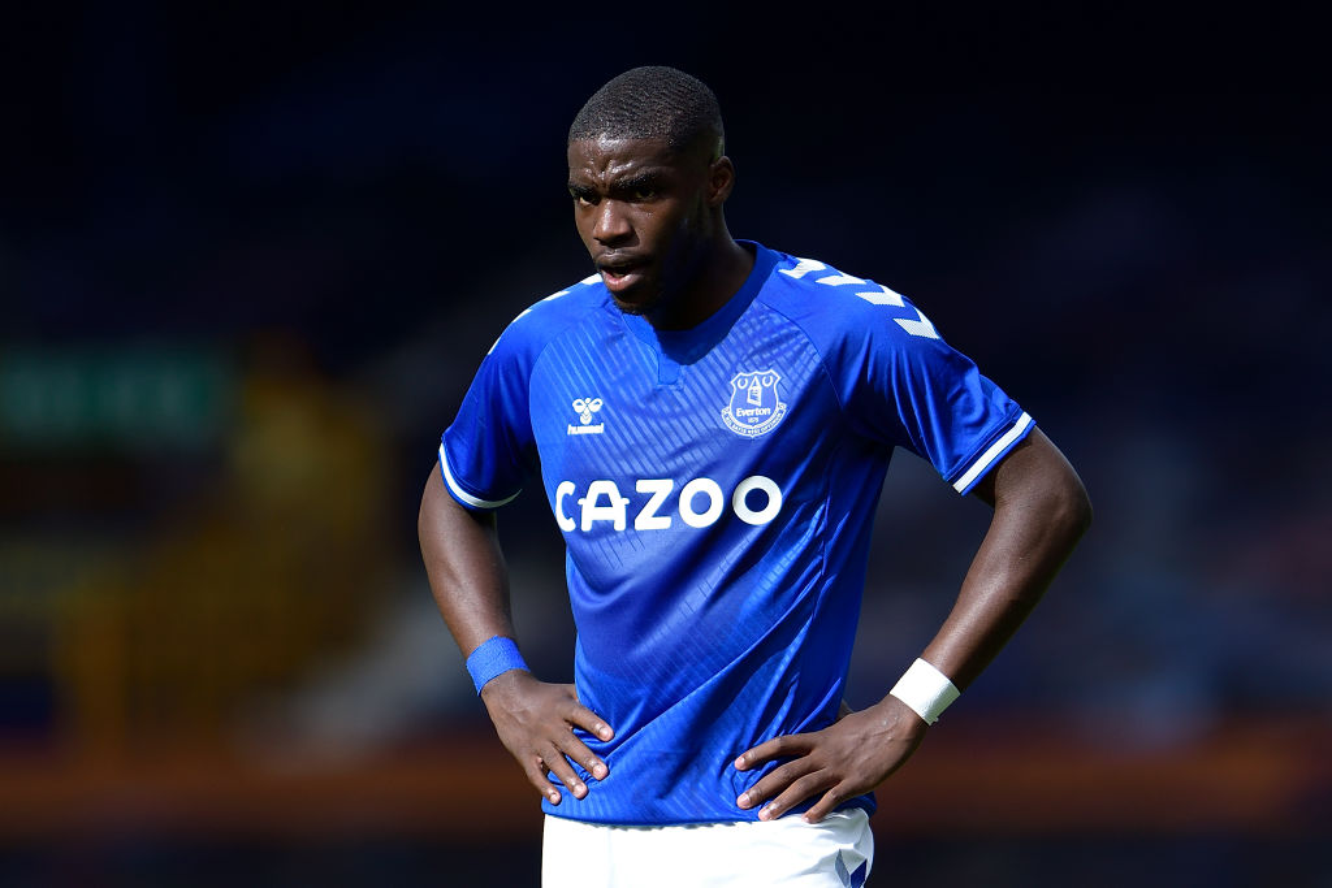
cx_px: 666
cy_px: 444
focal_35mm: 600
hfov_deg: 3.4
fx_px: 22202
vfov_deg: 2.3
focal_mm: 400
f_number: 2.8
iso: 125
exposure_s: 1/2000
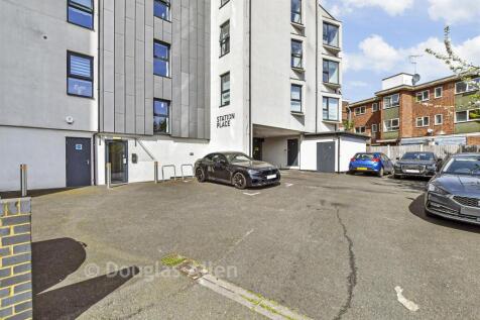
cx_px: 240
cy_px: 160
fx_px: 200
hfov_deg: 100.4
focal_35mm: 15
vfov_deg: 77.3
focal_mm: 10
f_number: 6.3
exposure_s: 1/1600
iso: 400
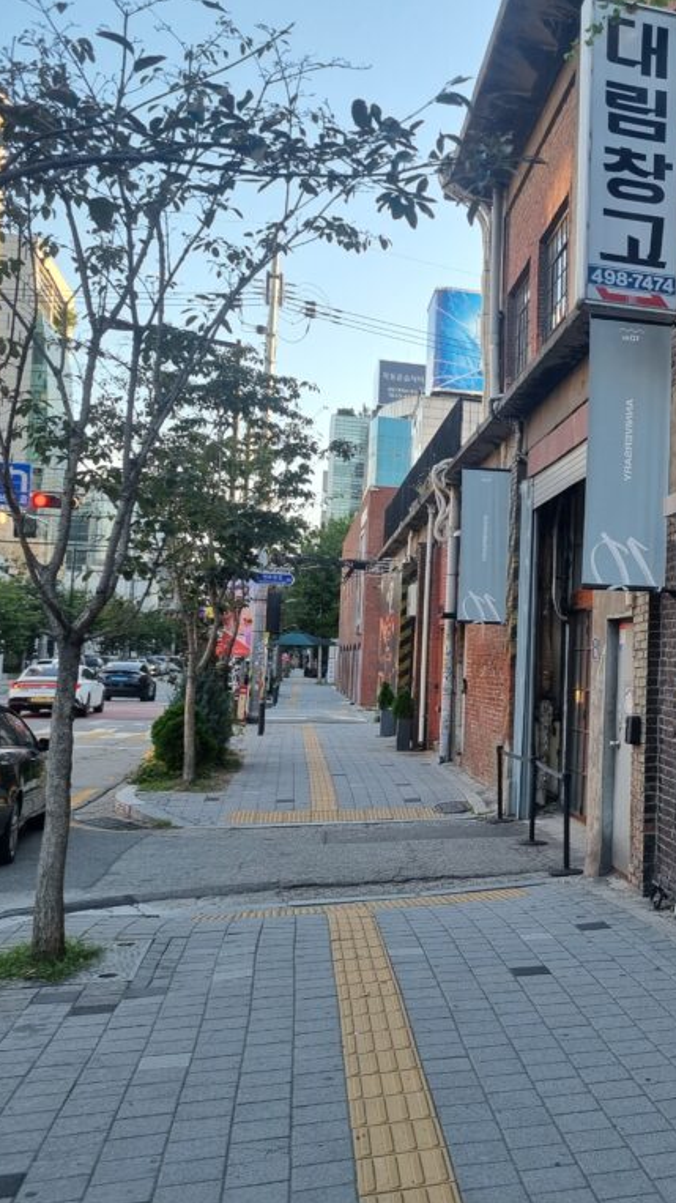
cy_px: 599
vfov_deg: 52.8
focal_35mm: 38
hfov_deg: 27.7
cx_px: 796
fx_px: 1211
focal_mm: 5.4
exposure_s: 1/210
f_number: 1.8
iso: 50
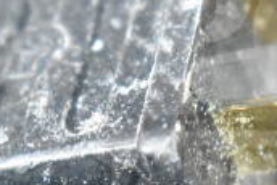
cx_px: 291
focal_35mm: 292
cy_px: 80
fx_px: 2247
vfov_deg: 4.7
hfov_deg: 7.0
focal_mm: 55
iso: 14400
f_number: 5.6
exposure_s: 1/100
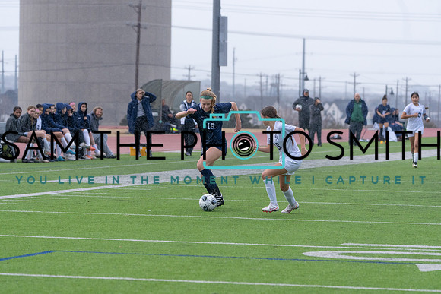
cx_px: 220
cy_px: 147
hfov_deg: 11.4
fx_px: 2218
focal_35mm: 181
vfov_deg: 7.6
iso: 1600
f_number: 5.6
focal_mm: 181
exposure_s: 1/1250
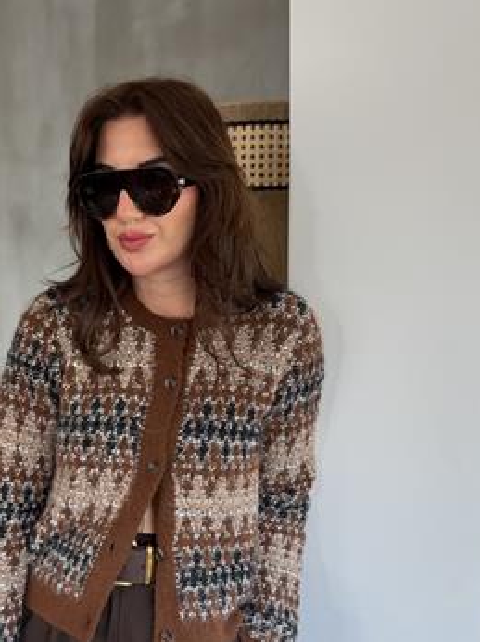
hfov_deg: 38.2
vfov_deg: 49.7
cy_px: 404
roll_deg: +2.5
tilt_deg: -9.0
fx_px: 685
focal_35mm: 37
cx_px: 161
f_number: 1.78
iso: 200
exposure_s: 1/121
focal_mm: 6.76
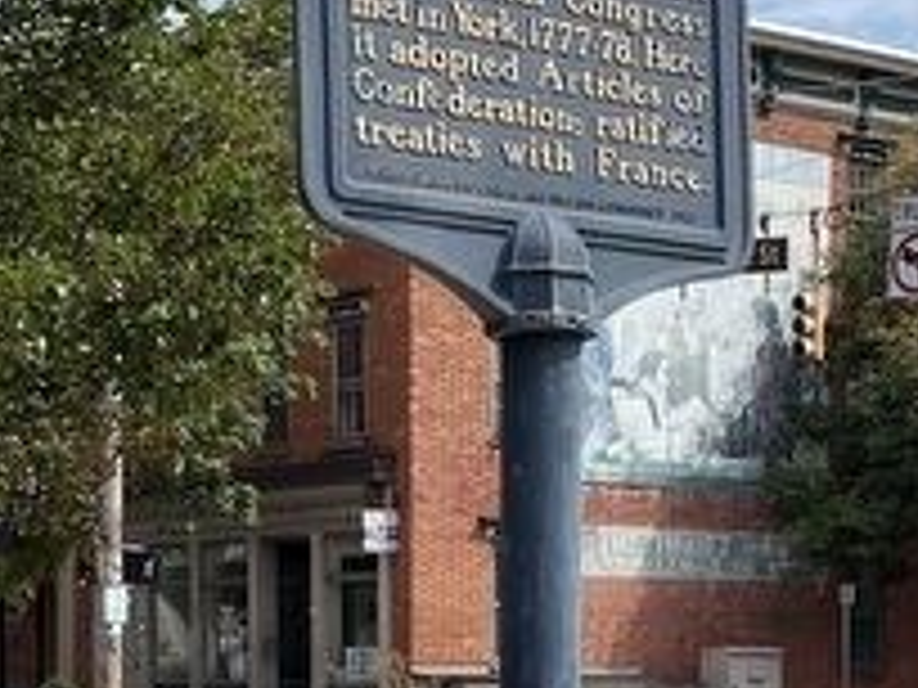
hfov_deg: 19.1
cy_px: 697
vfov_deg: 14.3
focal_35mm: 102
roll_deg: -0.8
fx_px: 2705
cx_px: 684
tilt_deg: +3.5
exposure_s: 1/3876
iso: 50
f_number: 1.6
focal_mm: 5.1
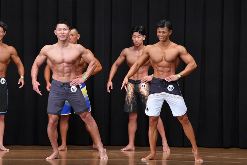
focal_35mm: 225
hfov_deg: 9.2
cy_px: 82
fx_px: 1543
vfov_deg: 6.1
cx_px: 124
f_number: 5.6
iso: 8000
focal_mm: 150
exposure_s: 1/400
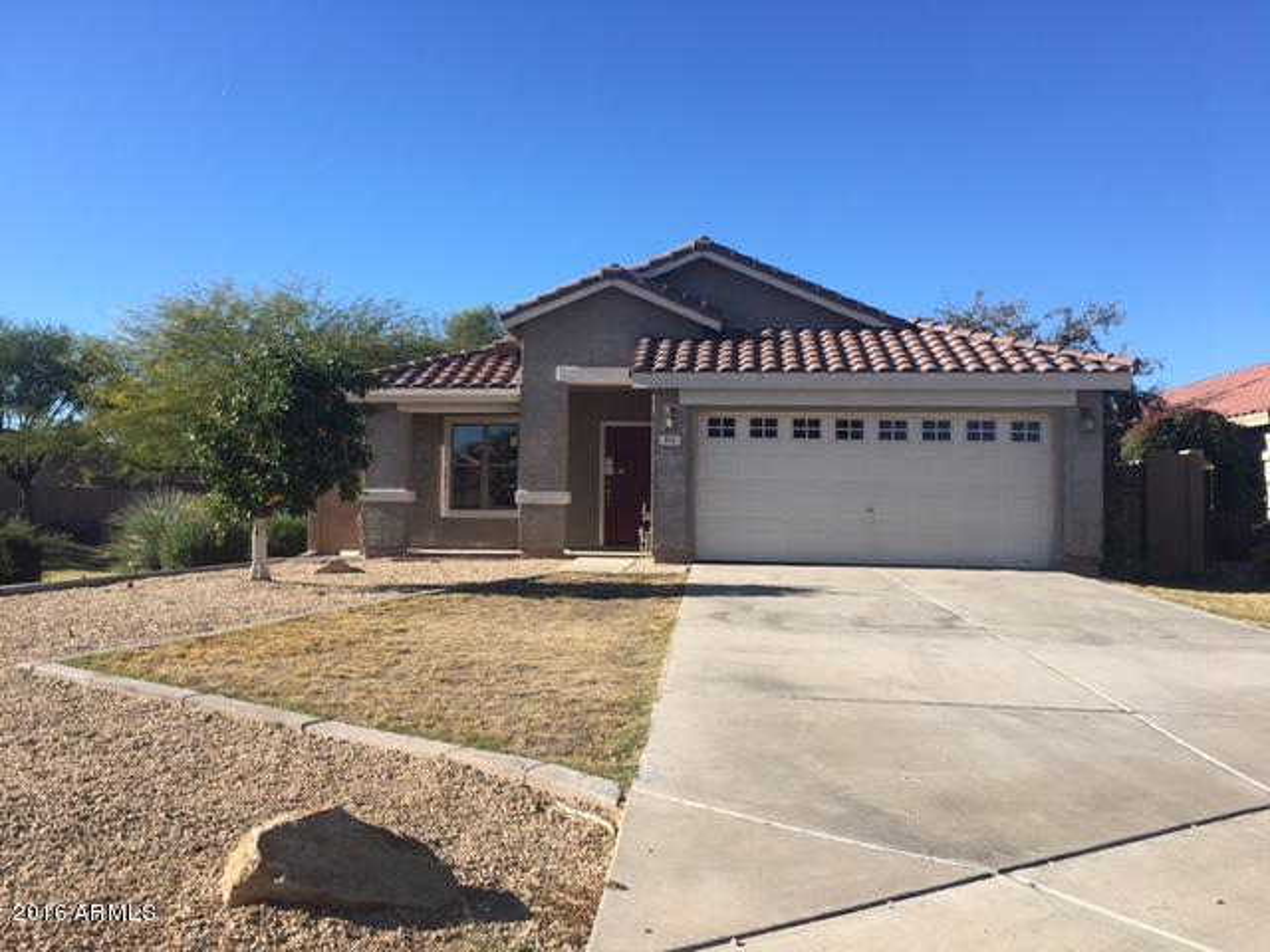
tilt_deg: +3.1
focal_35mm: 29
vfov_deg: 48.2
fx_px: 1064
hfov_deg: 61.7
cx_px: 635
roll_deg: +0.0
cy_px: 476
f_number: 2.2
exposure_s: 1/1054
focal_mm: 4.15
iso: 25
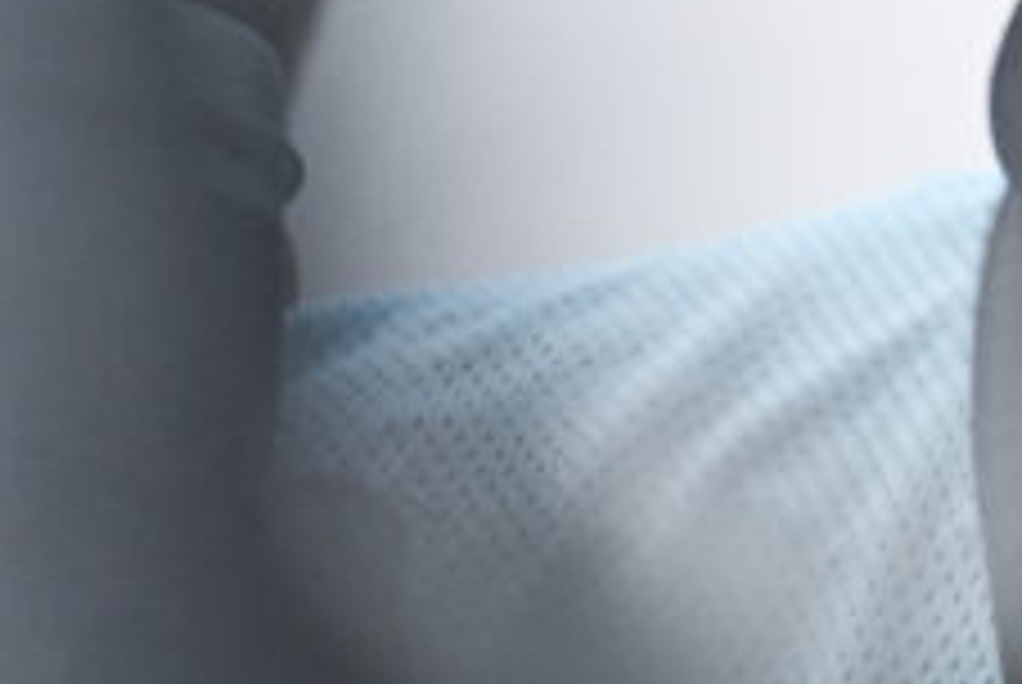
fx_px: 51251
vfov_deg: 0.8
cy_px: -727
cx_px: 311
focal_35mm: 1803
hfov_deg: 1.1
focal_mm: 400
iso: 1250
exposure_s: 1/1600
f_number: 2.8
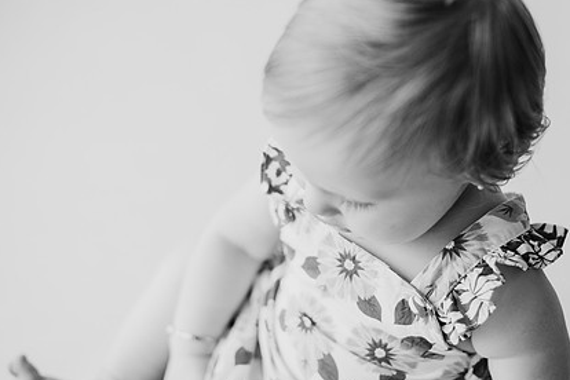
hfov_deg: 28.8
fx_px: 1108
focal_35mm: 70
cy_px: 192
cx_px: 337
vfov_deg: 19.5
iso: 400
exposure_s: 1/800
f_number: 2
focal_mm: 50
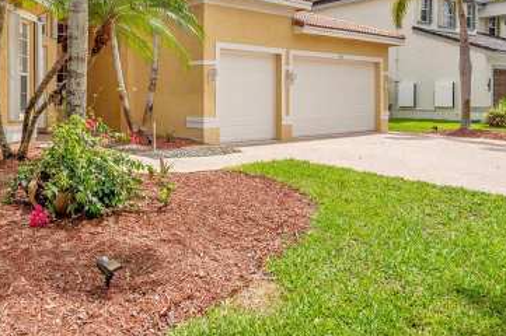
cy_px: 84
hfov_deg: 57.5
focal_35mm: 31
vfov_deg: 41.0
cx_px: 130
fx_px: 435
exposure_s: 1/2000
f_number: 8
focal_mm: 14
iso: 400
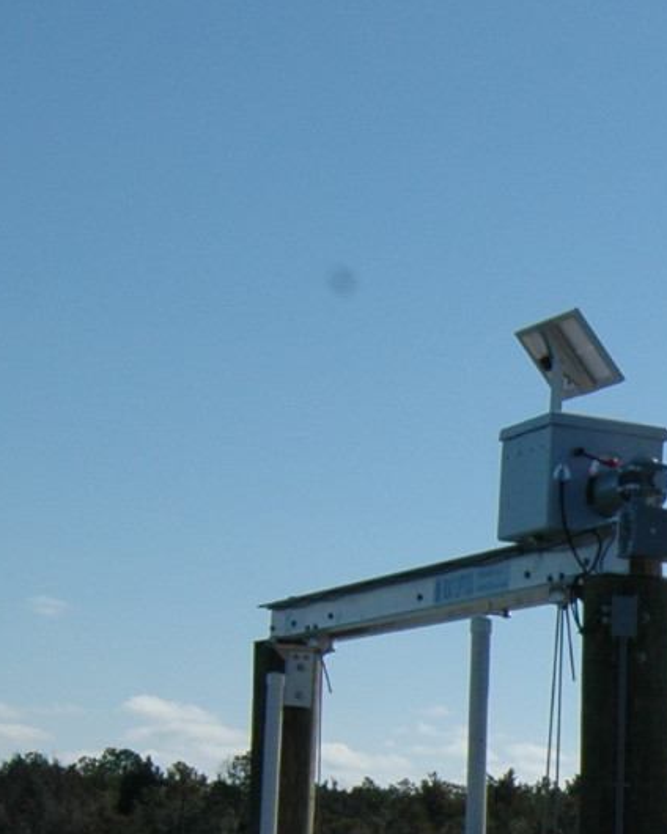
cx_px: 1191
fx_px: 2640
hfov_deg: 13.1
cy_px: 837
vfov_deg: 17.5
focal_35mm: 107
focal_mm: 18
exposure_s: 1/500
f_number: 11
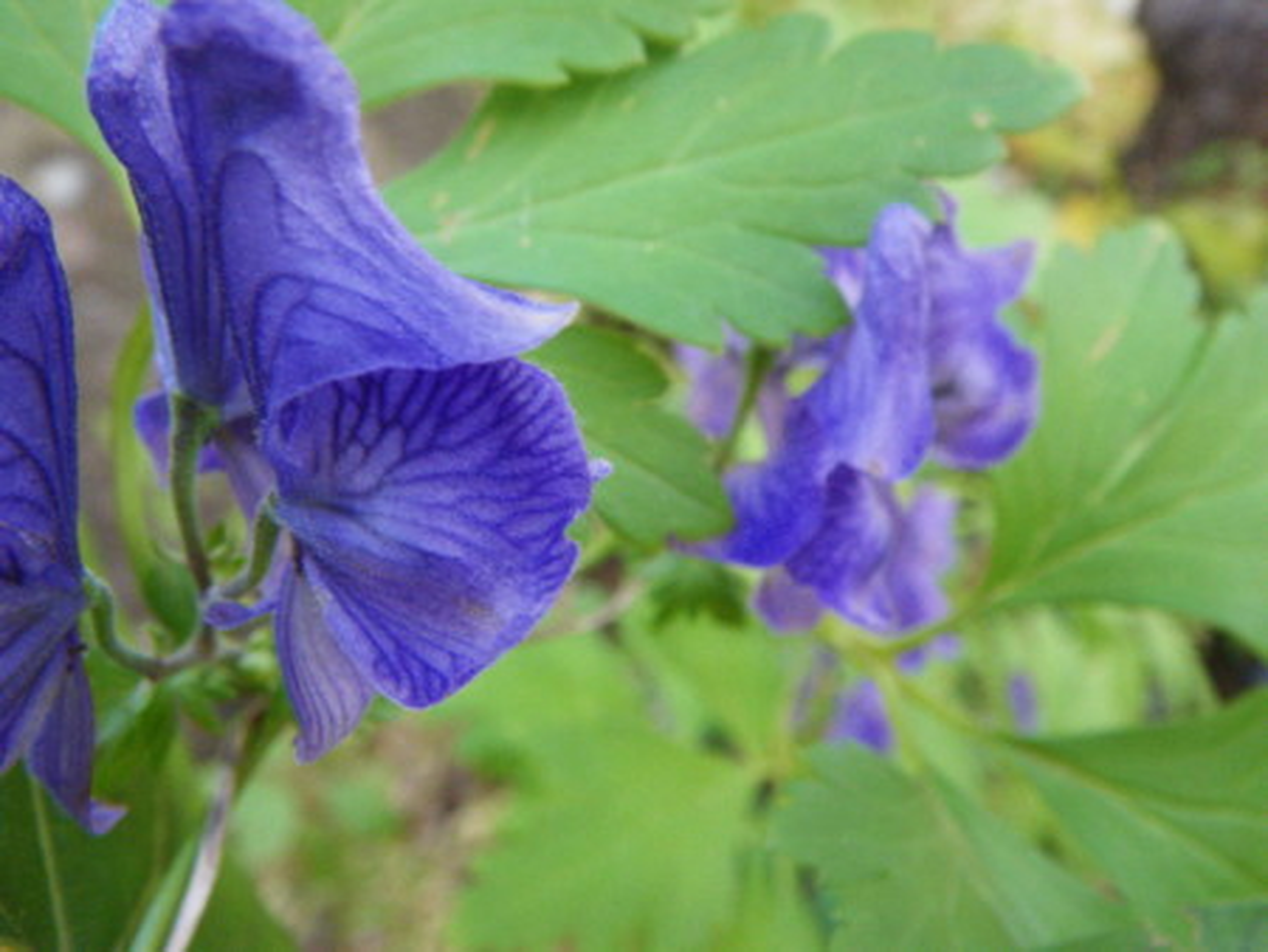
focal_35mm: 34
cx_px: 634
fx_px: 1246
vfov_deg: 41.8
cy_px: 476
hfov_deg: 53.9
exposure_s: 1/50
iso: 400
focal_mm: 6.1
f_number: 3.8
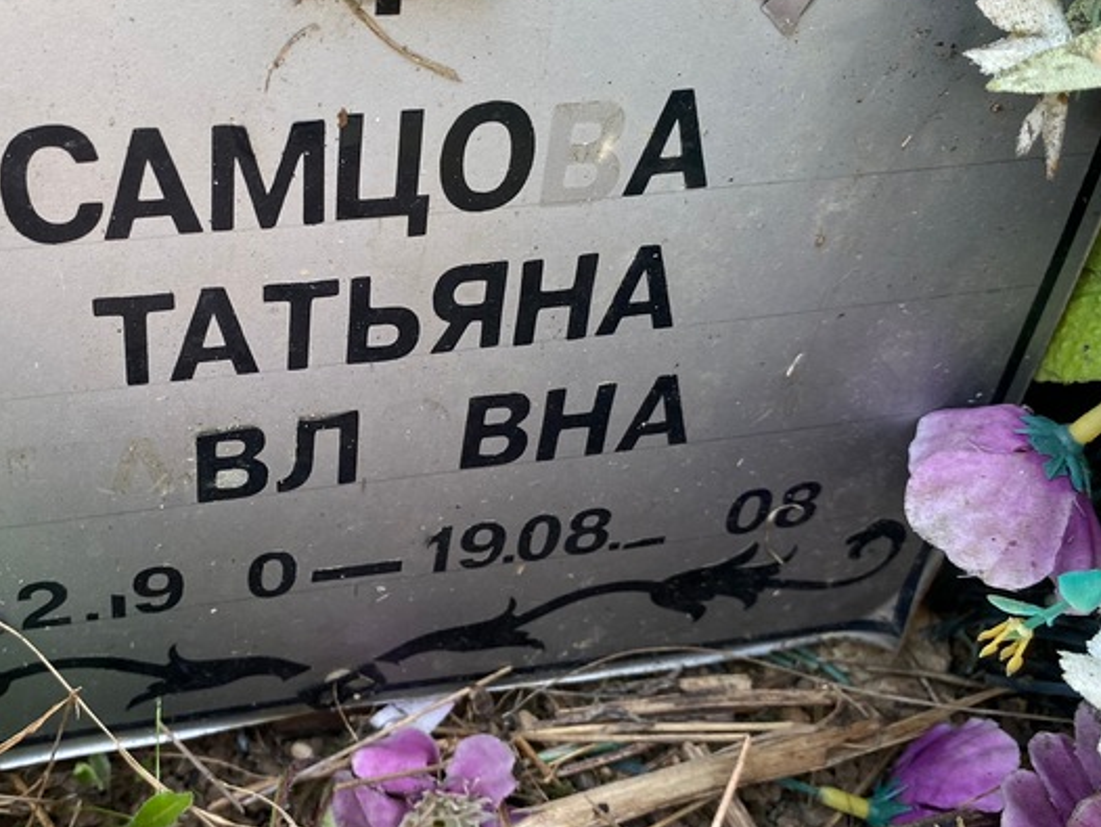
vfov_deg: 37.6
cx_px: 364
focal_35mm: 38
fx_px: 1209
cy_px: 329
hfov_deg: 48.1
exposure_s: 1/121
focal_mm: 4.25
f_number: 1.8
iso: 100
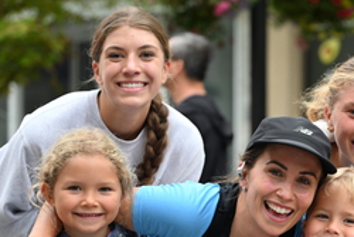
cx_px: 295
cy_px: 170
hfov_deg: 13.2
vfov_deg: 8.9
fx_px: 1515
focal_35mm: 154
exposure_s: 1/1600
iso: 640
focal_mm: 70
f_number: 2.8
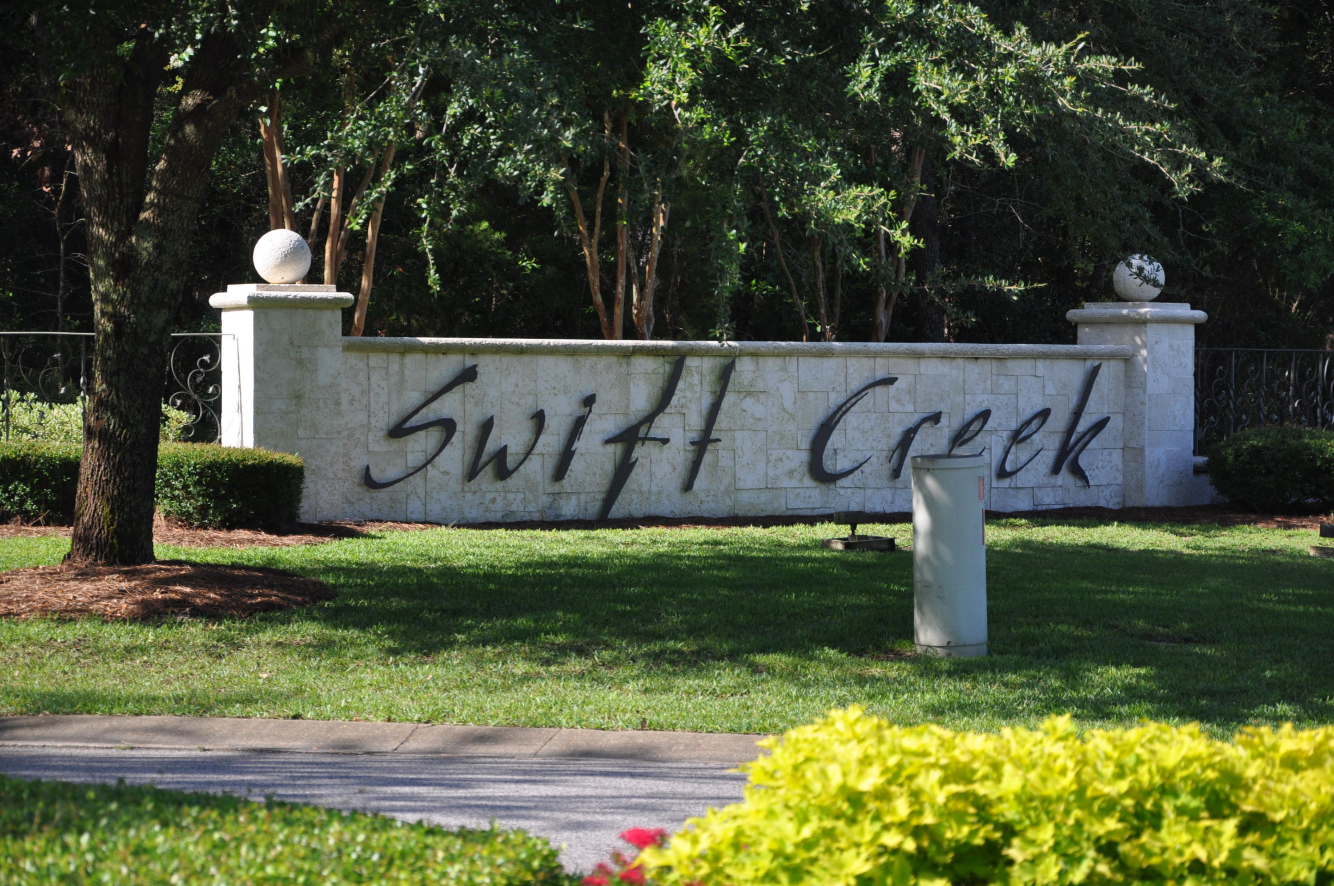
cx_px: 667
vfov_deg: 10.7
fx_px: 4718
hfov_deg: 16.1
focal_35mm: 128
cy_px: 443
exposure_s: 1/250
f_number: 5.6
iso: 450
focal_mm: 85
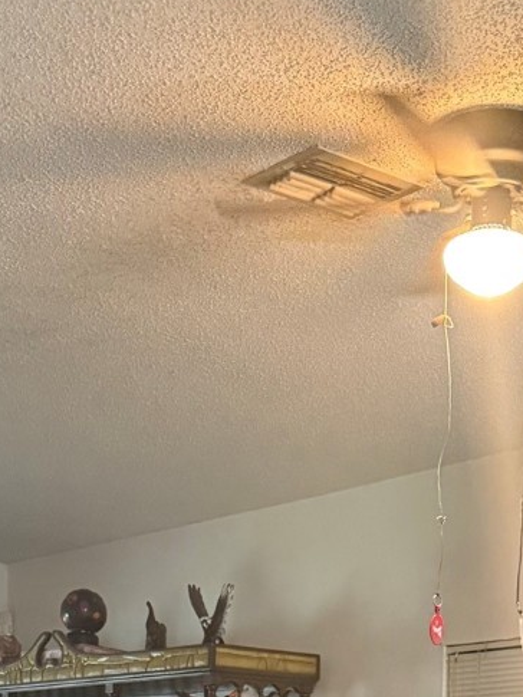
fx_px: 1530
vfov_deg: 22.7
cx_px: 328
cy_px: 927
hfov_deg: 19.4
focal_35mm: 76
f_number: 1.78
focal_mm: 6.76
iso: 640
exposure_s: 1/60
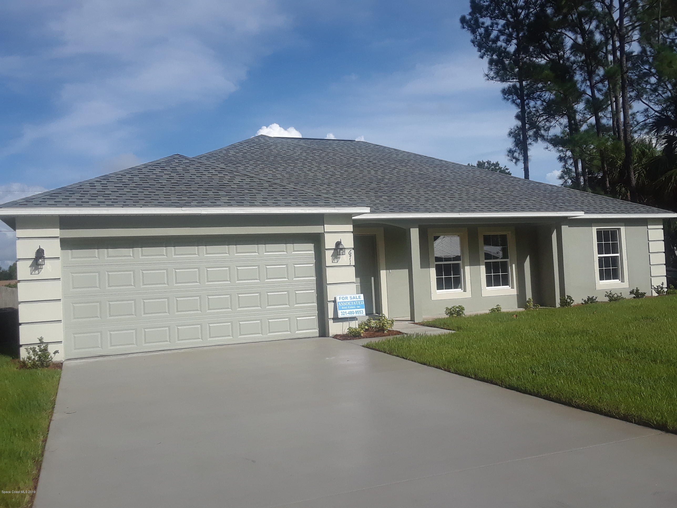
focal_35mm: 30
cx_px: 338
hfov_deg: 60.0
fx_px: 587
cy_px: 254
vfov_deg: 46.8
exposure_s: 1/2481
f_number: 1.9
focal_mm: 2.47
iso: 40
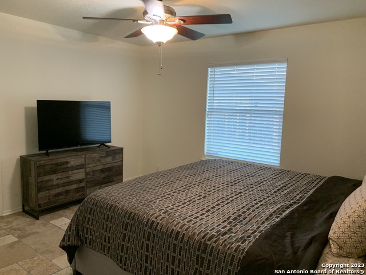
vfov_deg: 53.1
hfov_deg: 67.3
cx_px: 183
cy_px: 138
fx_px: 275
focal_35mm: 26
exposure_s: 1/60
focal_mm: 4.25
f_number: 1.8
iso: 400
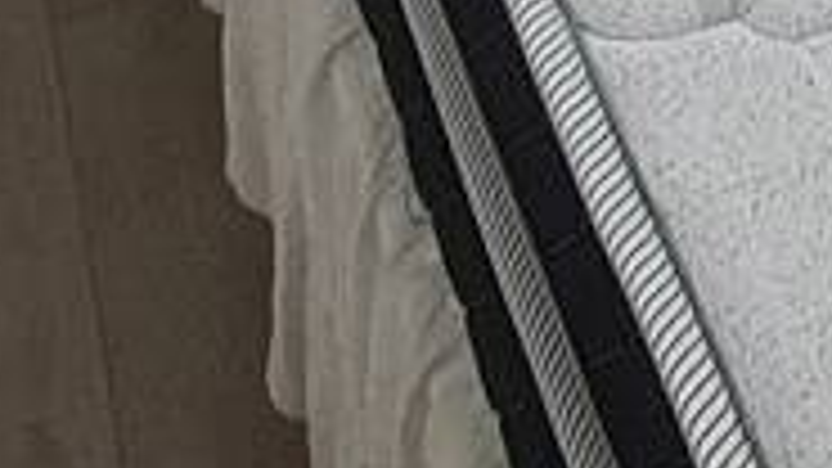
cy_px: -1948
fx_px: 2426
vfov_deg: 6.1
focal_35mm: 110
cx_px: 1655
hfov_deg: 15.6
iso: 320
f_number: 2.2
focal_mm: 2.22
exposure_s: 1/60
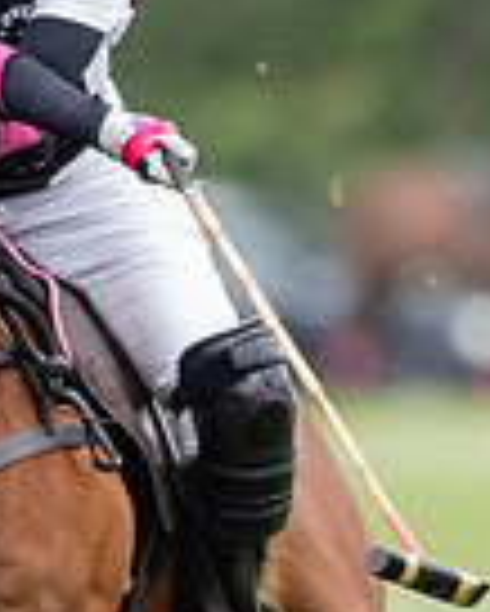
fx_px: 55318
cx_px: 626
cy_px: 226
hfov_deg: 0.5
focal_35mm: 3055
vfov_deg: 0.6
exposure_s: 1/1600
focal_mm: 500
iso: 800
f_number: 4
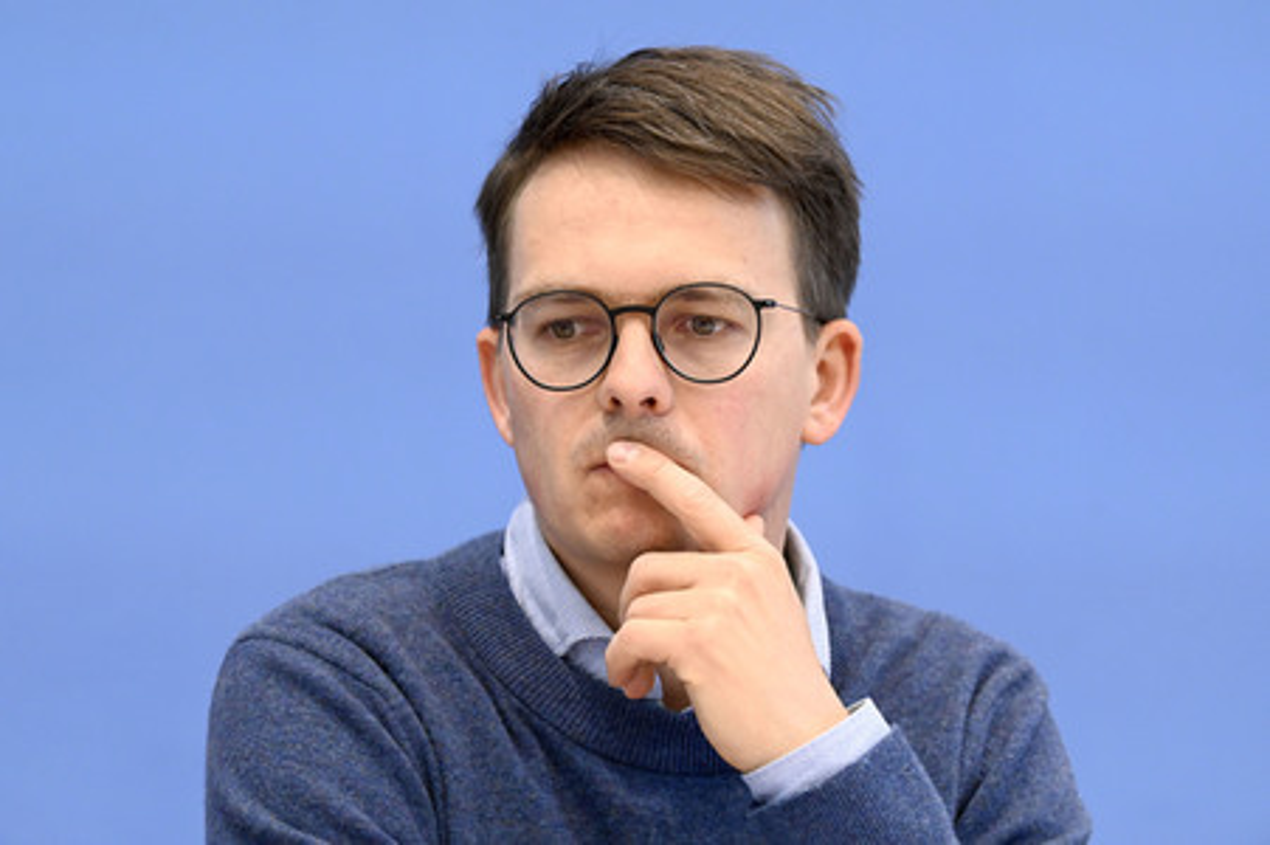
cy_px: 422
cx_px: 635
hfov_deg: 14.2
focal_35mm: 145
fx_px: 5111
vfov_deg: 9.4
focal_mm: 145
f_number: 5
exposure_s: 1/640
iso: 4000
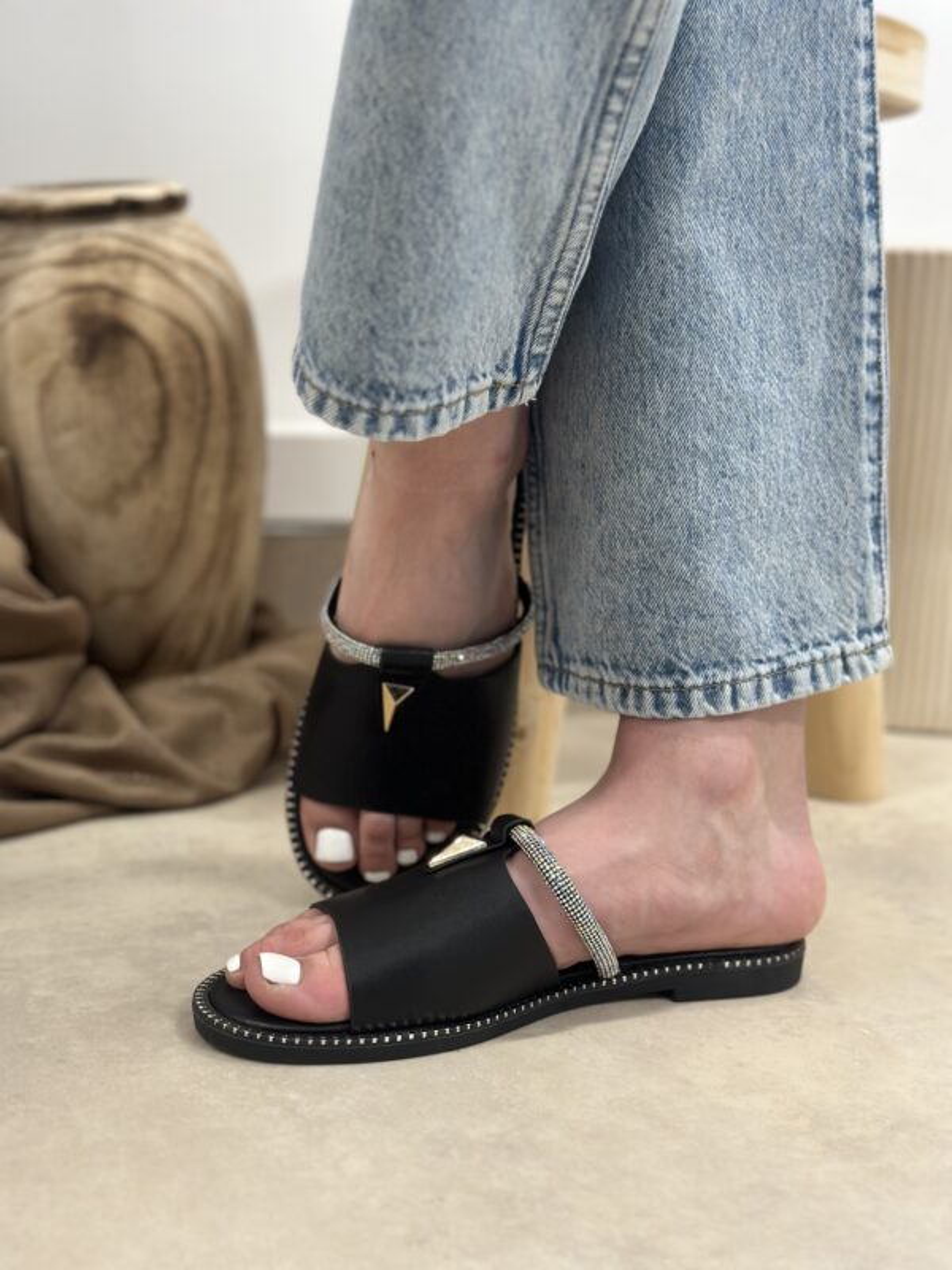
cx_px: 476
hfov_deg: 30.3
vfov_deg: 39.7
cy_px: 635
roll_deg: -1.9
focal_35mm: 48
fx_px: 1760
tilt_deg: -11.0
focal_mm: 6.86
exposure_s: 1/50
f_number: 1.78
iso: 125
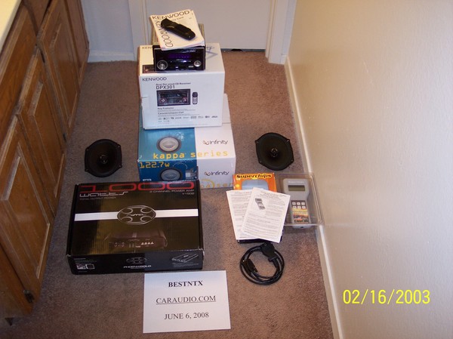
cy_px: 170
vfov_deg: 37.7
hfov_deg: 49.0
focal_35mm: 38
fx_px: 497
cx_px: 226
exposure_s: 1/30
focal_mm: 8
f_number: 2.8
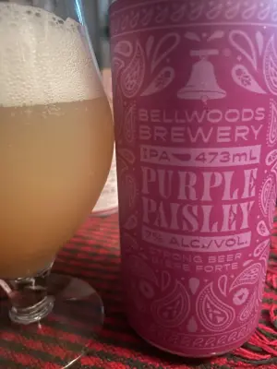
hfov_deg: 53.1
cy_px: 184
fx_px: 277
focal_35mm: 26
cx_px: 138
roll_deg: +0.5
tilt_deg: -19.9
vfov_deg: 67.3
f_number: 1.6
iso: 1000
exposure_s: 1/8
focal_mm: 4.2
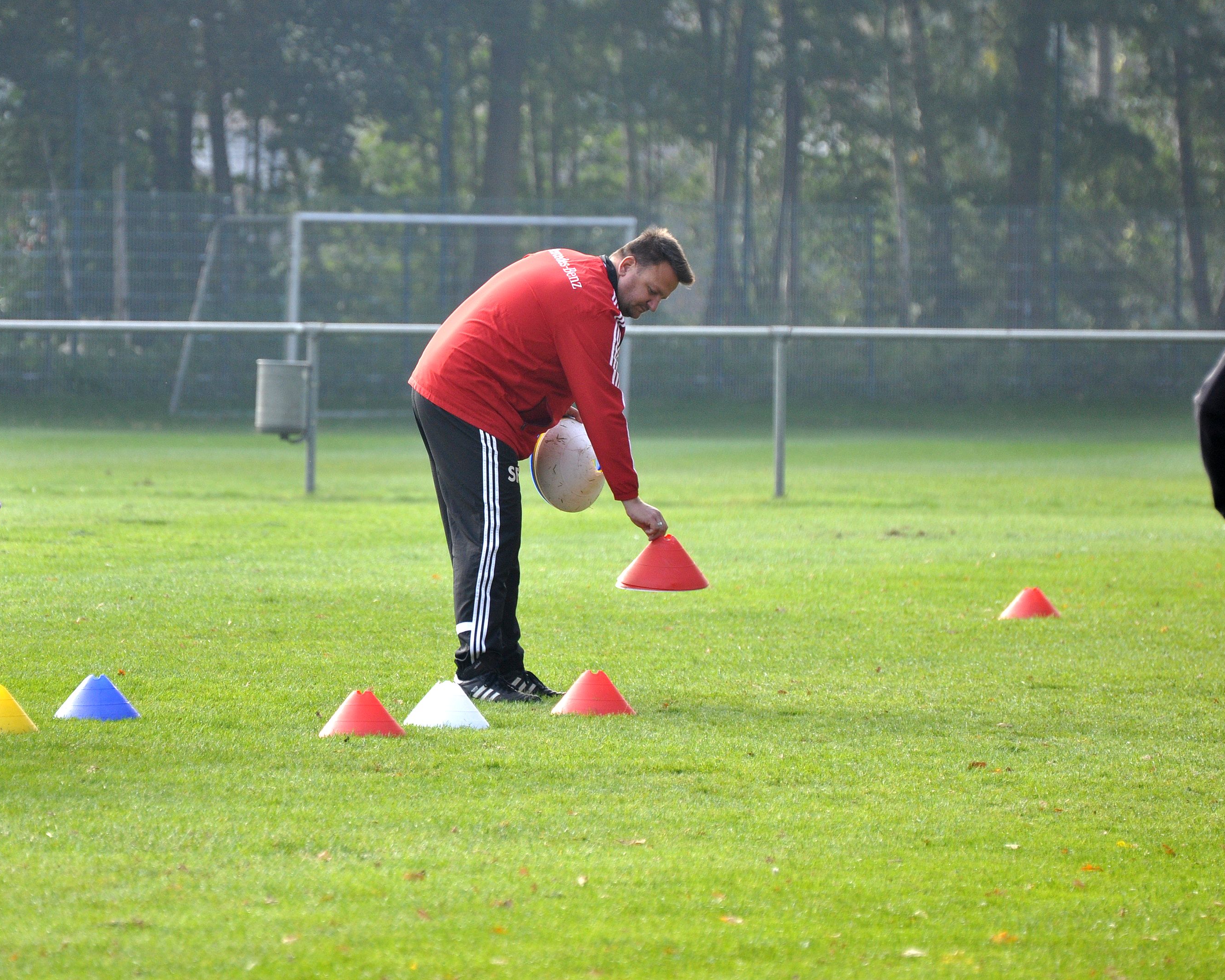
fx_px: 14754
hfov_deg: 4.8
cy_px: 490
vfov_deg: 3.8
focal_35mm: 407
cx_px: 508
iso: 400
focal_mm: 240
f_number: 5.6
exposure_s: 1/400
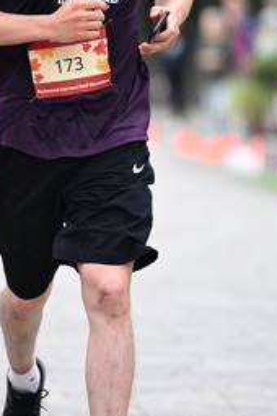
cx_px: 77
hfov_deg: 3.2
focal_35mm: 431
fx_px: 4974
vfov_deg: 4.8
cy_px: 93
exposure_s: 1/1600
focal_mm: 200
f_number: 2.8
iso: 1250
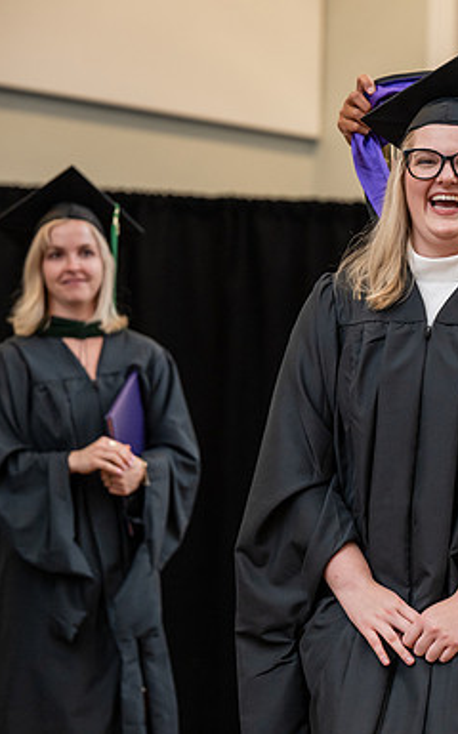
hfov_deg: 8.9
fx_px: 2921
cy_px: 367
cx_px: 517
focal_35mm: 146
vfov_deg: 14.3
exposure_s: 1/200
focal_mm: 95
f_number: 3.5
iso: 1600
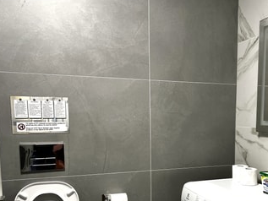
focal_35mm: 41
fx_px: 318
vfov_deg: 34.4
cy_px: 151
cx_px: 187
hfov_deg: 44.8
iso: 80
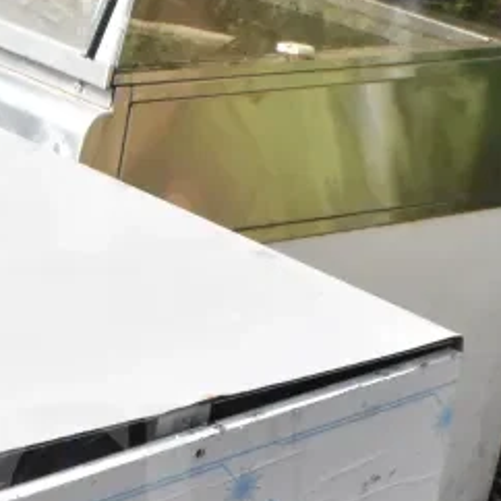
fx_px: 1975
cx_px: 10
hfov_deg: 14.3
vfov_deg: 14.1
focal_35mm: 121
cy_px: 568
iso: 6400
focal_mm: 25
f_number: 18
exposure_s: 1/1250
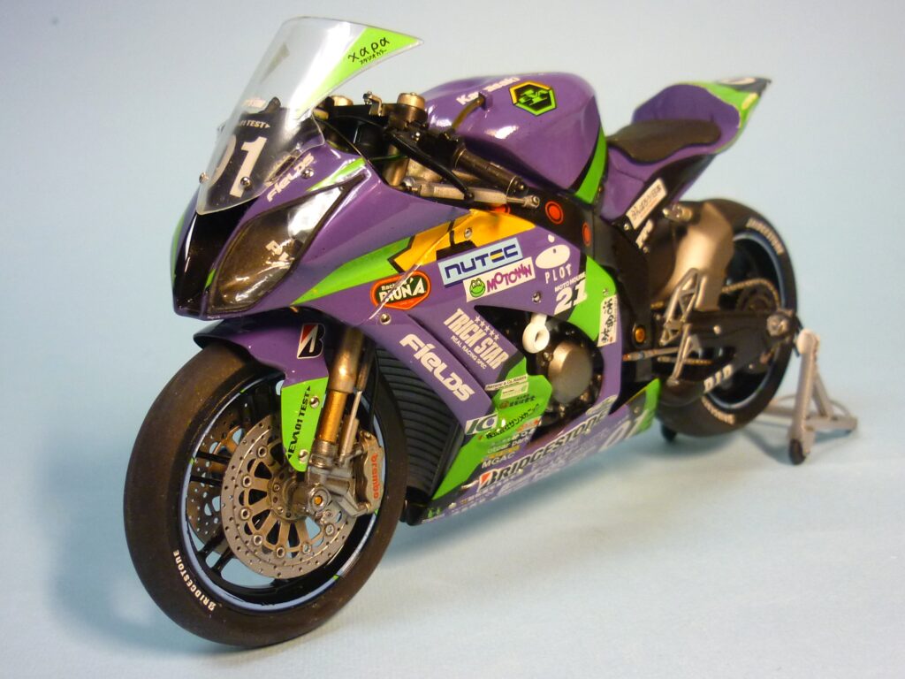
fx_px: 1124
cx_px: 452
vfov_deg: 33.6
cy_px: 340
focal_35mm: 43
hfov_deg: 43.9
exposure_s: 1/30
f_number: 2.8
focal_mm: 5.5
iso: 200
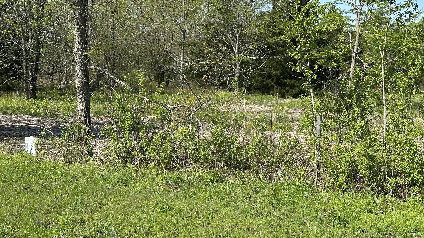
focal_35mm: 64
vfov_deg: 18.8
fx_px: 720
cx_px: 252
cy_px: 100
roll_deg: -2.1
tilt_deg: -2.1
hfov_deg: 32.7
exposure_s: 1/2809
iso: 64
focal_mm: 6.86
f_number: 1.78
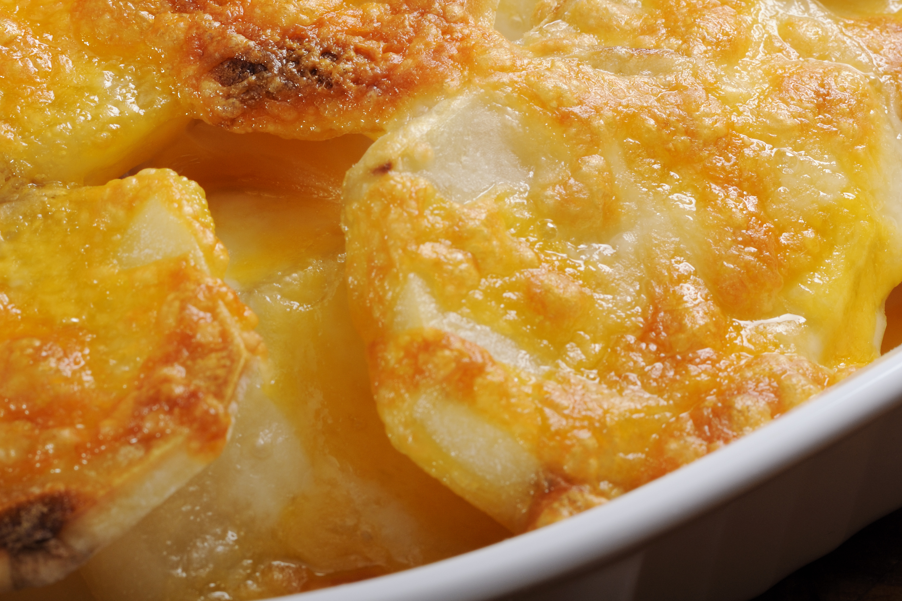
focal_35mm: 95
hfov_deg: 21.5
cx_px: 398
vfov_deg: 14.3
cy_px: 78
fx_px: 2379
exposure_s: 1/250
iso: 200
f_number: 11
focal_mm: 50
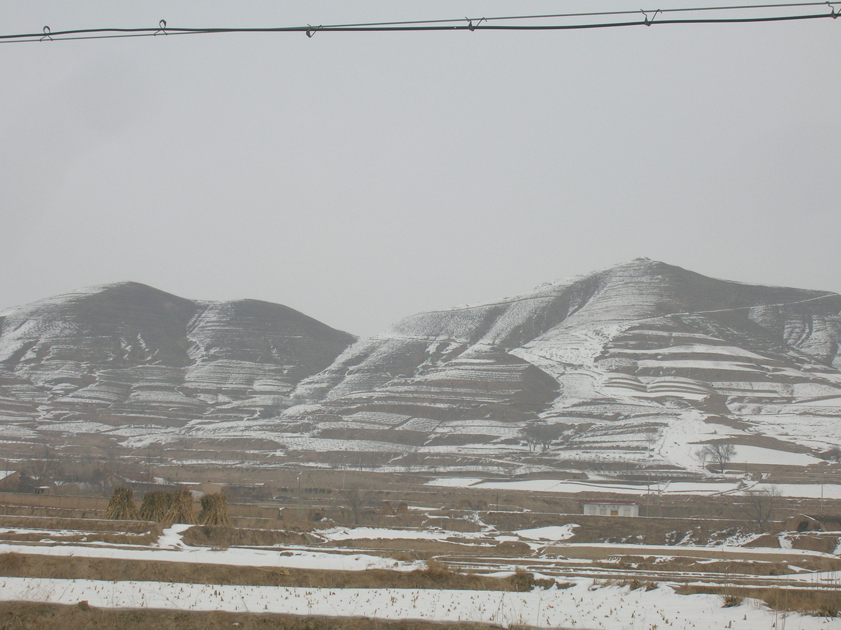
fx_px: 1992
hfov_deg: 23.8
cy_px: 315
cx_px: 420
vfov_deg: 18.0
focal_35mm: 82
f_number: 7.2
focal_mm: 13.6
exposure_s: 1/200
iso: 50
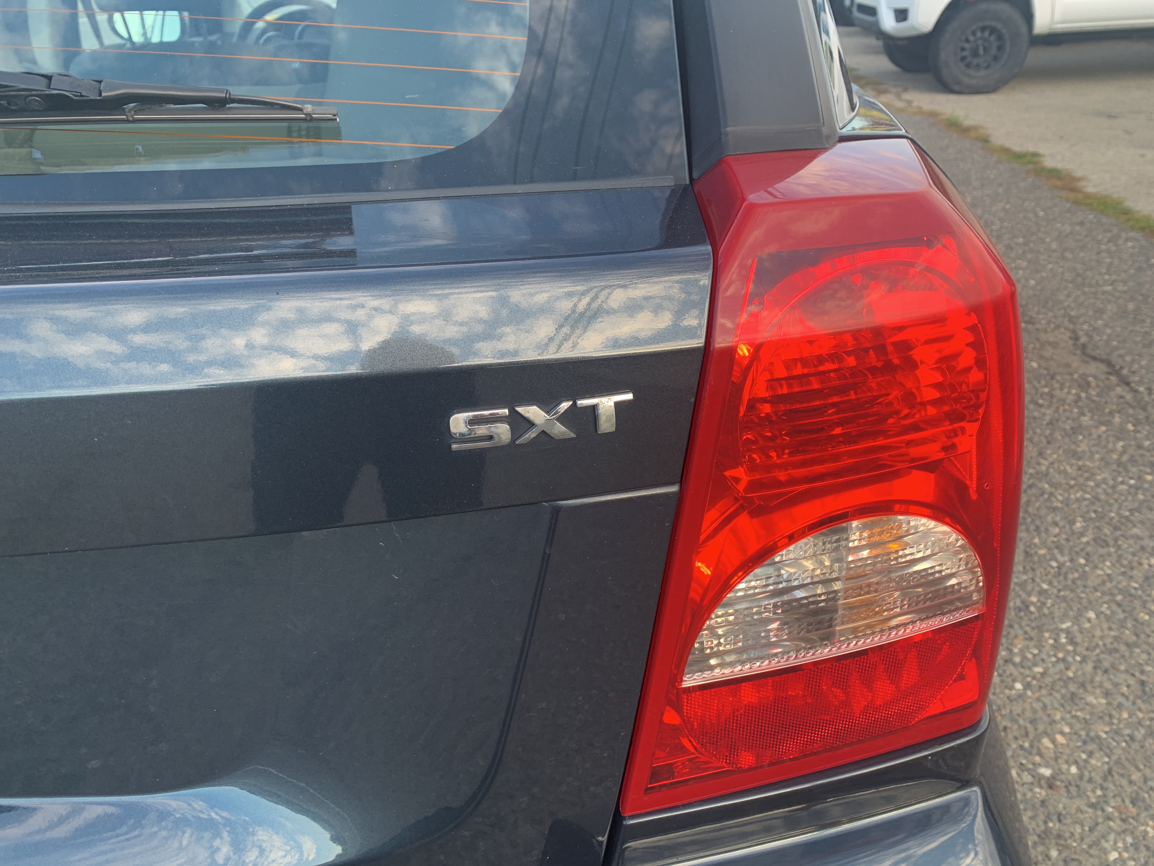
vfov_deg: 53.1
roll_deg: -1.5
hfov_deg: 67.3
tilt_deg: -30.1
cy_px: 433
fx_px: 867
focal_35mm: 26
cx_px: 577
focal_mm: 4.25
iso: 32
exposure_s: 1/122
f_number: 1.8
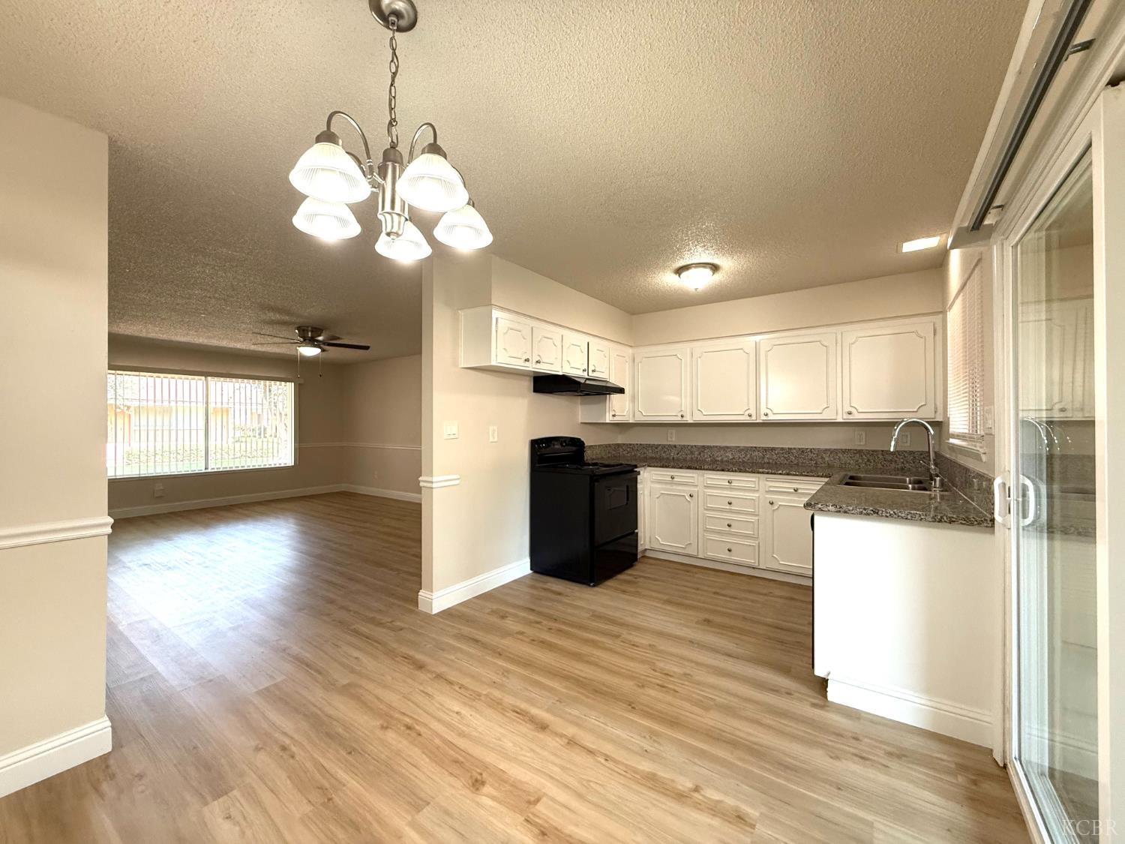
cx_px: 562
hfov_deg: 102.1
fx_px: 455
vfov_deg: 85.7
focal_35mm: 14
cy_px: 422
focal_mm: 2.22
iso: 250
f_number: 2.2
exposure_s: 1/120
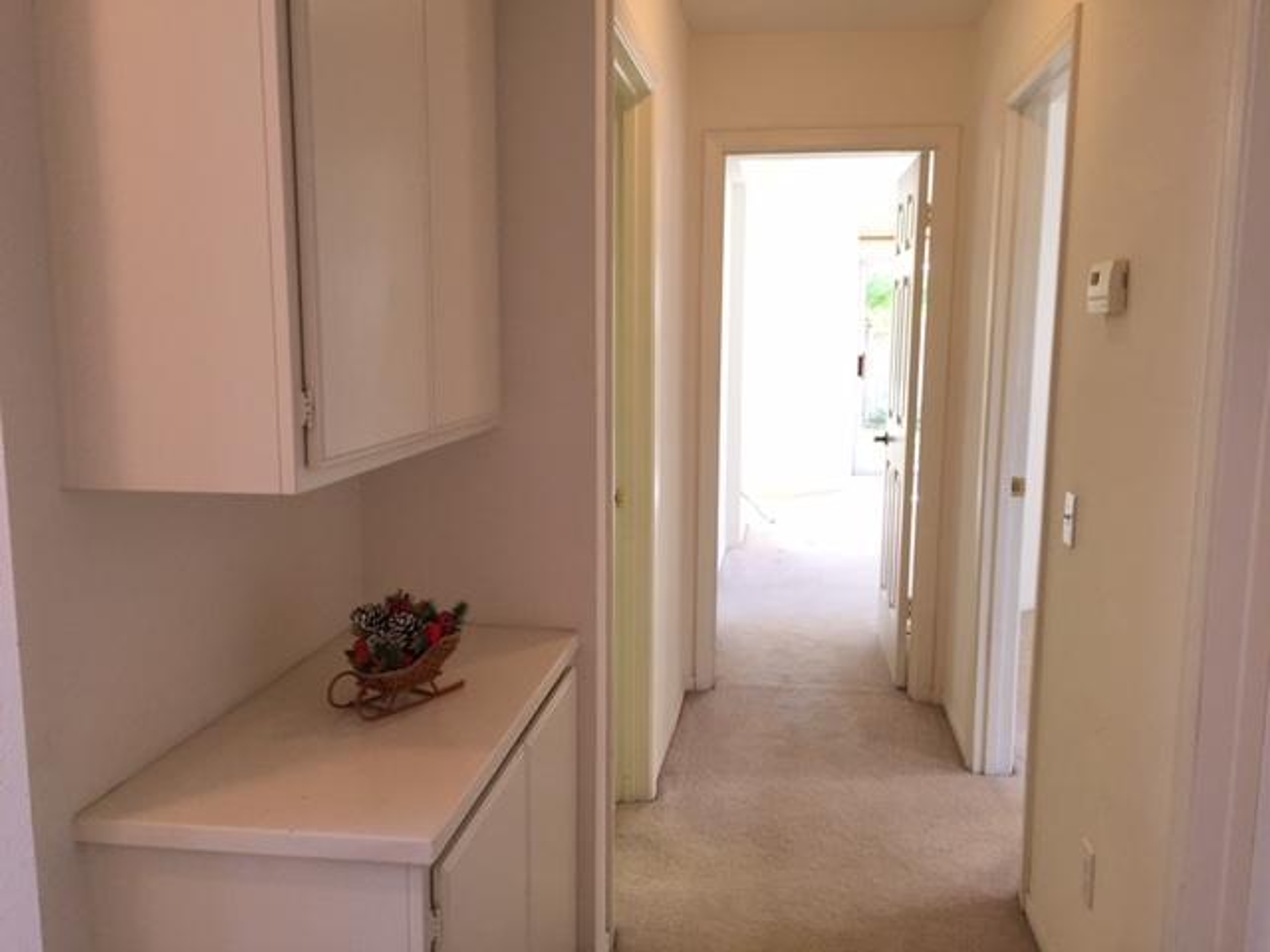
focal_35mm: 29
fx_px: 1064
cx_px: 635
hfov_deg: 61.7
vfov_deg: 48.2
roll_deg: -0.7
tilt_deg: -8.5
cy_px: 476
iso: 50
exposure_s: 1/30
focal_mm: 4.15
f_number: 2.2
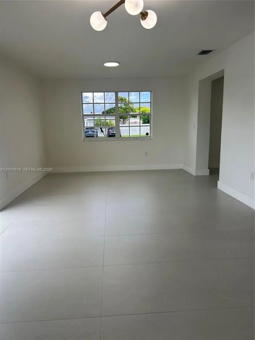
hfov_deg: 53.1
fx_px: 255
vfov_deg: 67.3
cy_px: 170
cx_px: 128
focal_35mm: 26
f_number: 1.5
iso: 40
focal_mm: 5.7
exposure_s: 1/195
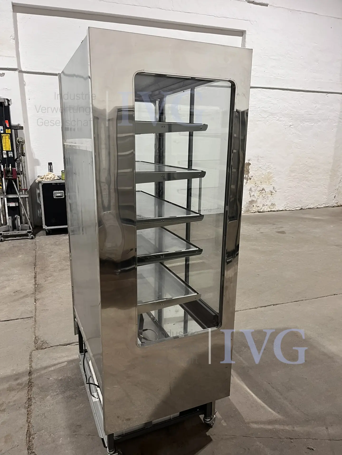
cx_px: 171
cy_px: 228
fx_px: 343
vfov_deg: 67.3
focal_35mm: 26
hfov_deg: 53.1
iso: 160
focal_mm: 5.1
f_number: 1.6
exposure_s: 1/50
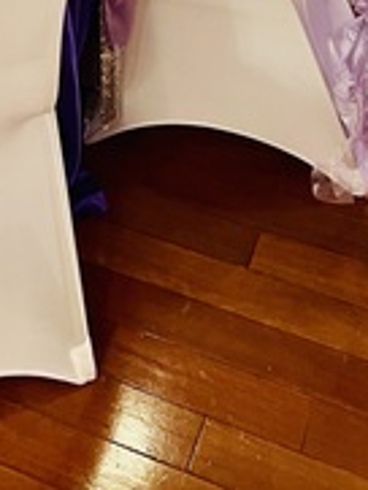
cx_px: -43
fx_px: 1218
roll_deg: -0.2
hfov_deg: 16.6
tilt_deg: -17.7
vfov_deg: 19.0
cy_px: -309
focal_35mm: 86
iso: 250
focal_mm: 5.7
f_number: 1.5
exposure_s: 1/60
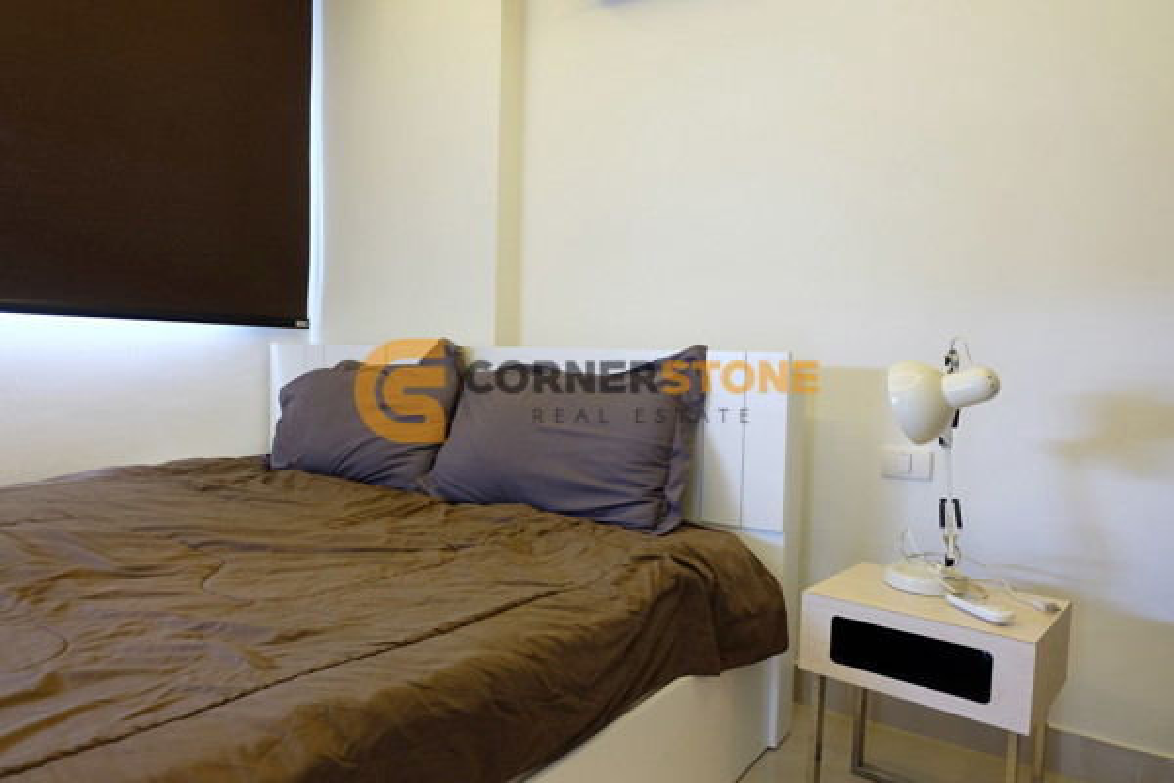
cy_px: 392
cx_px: 587
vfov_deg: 53.1
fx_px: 783
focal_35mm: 24
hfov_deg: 73.7
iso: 640
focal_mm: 16
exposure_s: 1/30
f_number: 3.5
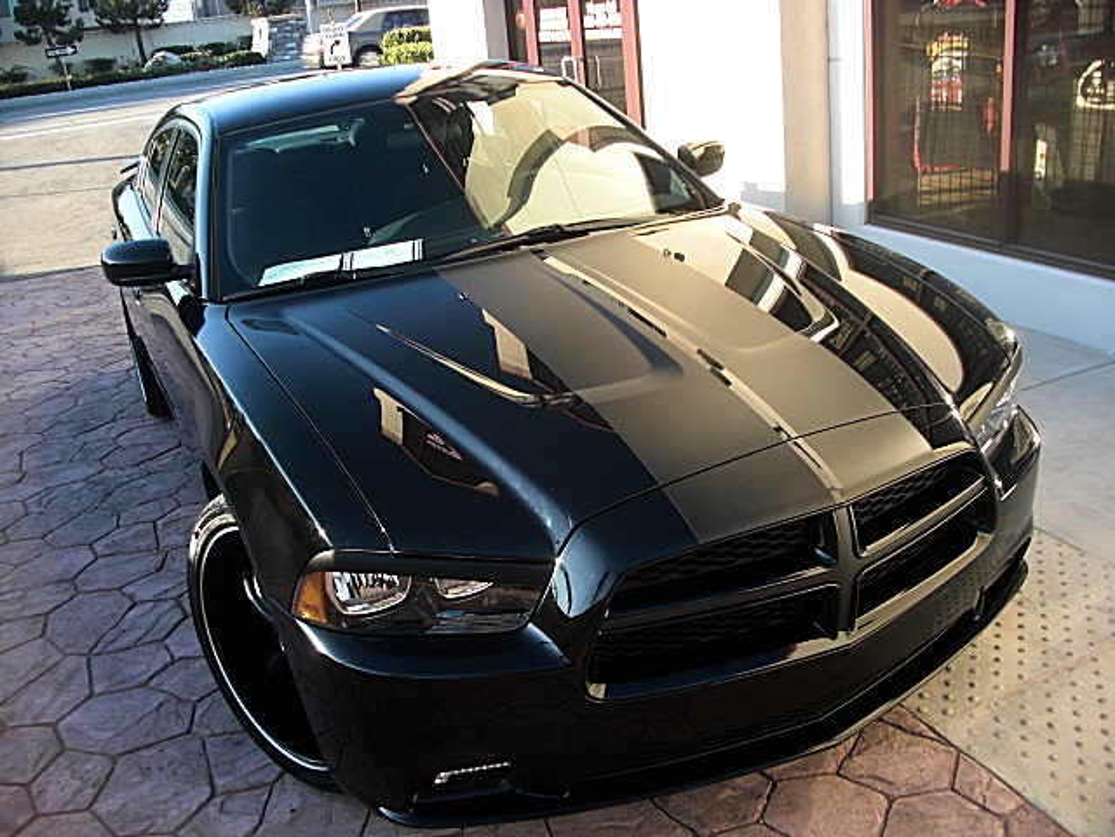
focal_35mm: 36
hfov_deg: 51.4
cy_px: 418
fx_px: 1160
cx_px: 558
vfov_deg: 39.7
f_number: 2.8
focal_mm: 6.3
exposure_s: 1/125
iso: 50
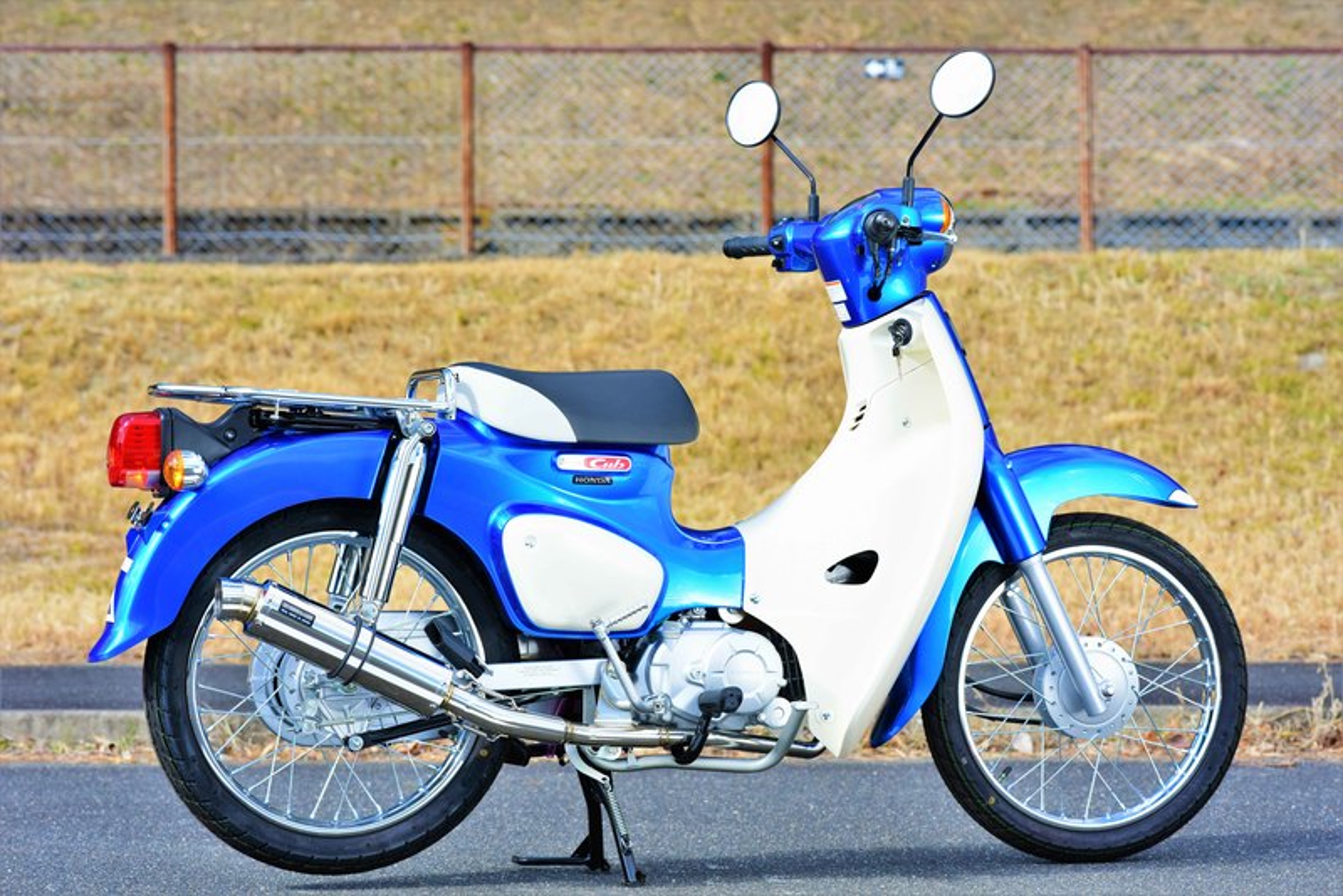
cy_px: 448
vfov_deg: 13.1
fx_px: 3918
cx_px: 672
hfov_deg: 19.4
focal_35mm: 105
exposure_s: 1/320
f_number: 7.1
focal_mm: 105
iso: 250
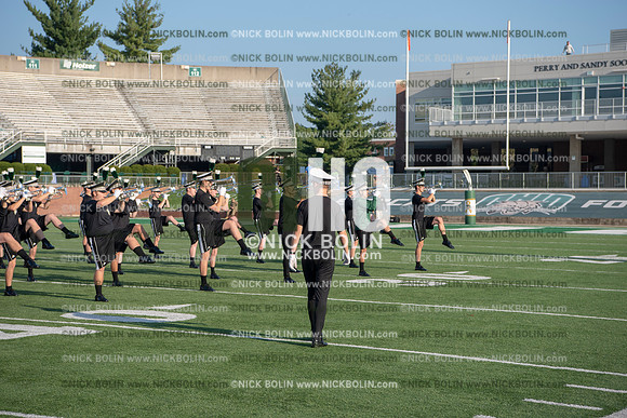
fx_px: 1219
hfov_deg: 28.8
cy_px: 209
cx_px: 314
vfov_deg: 19.5
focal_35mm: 70
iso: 100
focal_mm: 70
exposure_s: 1/500
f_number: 5.6
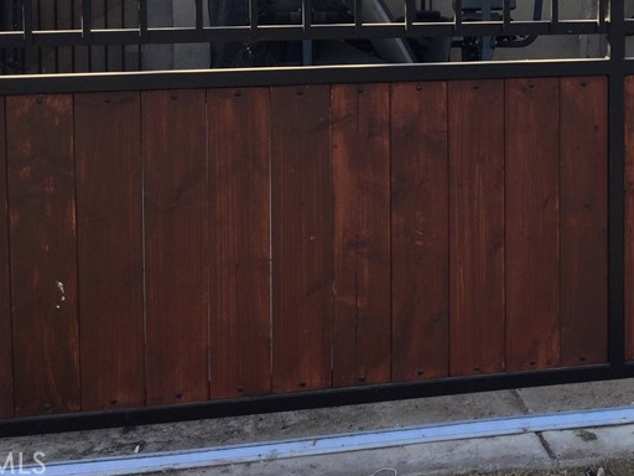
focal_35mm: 62
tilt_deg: -5.9
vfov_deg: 22.8
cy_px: 5
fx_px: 1136
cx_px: 523
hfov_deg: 30.3
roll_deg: -1.7
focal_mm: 3.3
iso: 25
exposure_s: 1/207
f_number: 2.4
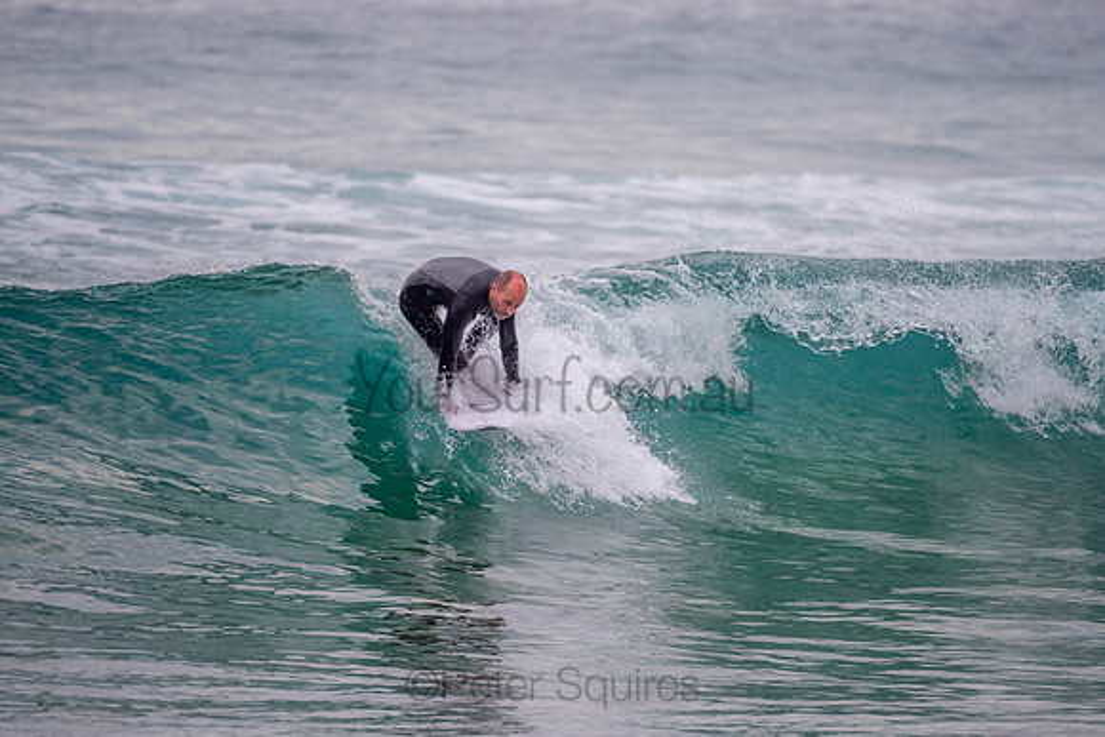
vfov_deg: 2.2
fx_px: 18823
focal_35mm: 613
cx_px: 553
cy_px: 374
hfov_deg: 3.4
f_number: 5.6
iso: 640
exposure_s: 1/800
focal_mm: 500
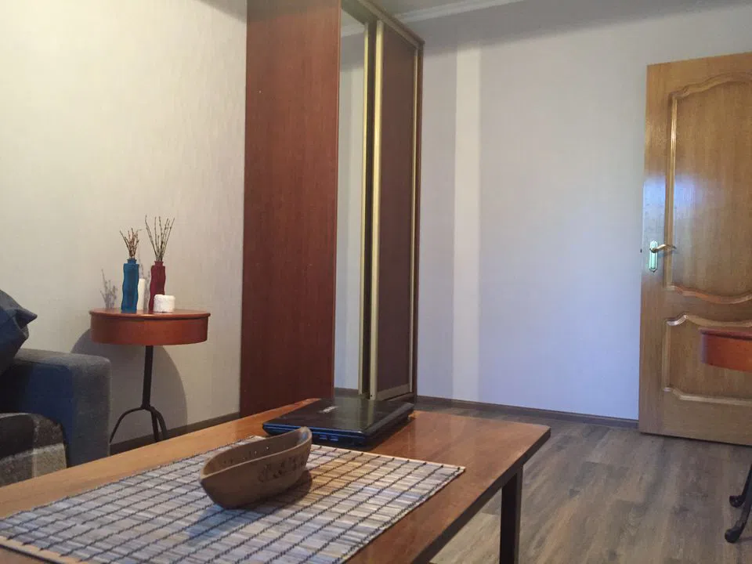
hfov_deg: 61.7
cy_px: 282
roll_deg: -0.9
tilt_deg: +0.2
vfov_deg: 48.2
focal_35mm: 29
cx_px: 376
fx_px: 630
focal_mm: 4.15
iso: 250
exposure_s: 1/25
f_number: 2.2
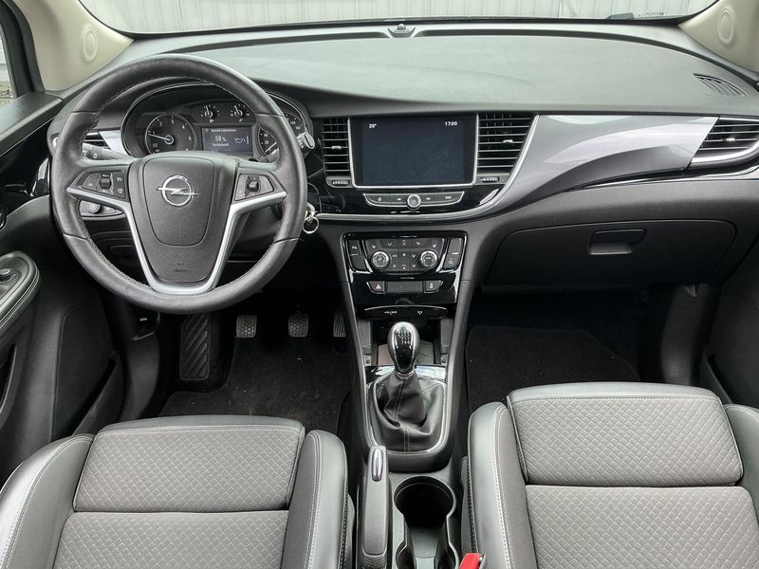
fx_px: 614
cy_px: 284
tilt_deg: -32.5
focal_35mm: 28
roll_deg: +0.7
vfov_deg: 49.7
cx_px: 380
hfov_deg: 63.4
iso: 50
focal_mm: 3
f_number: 1.8
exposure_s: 1/122
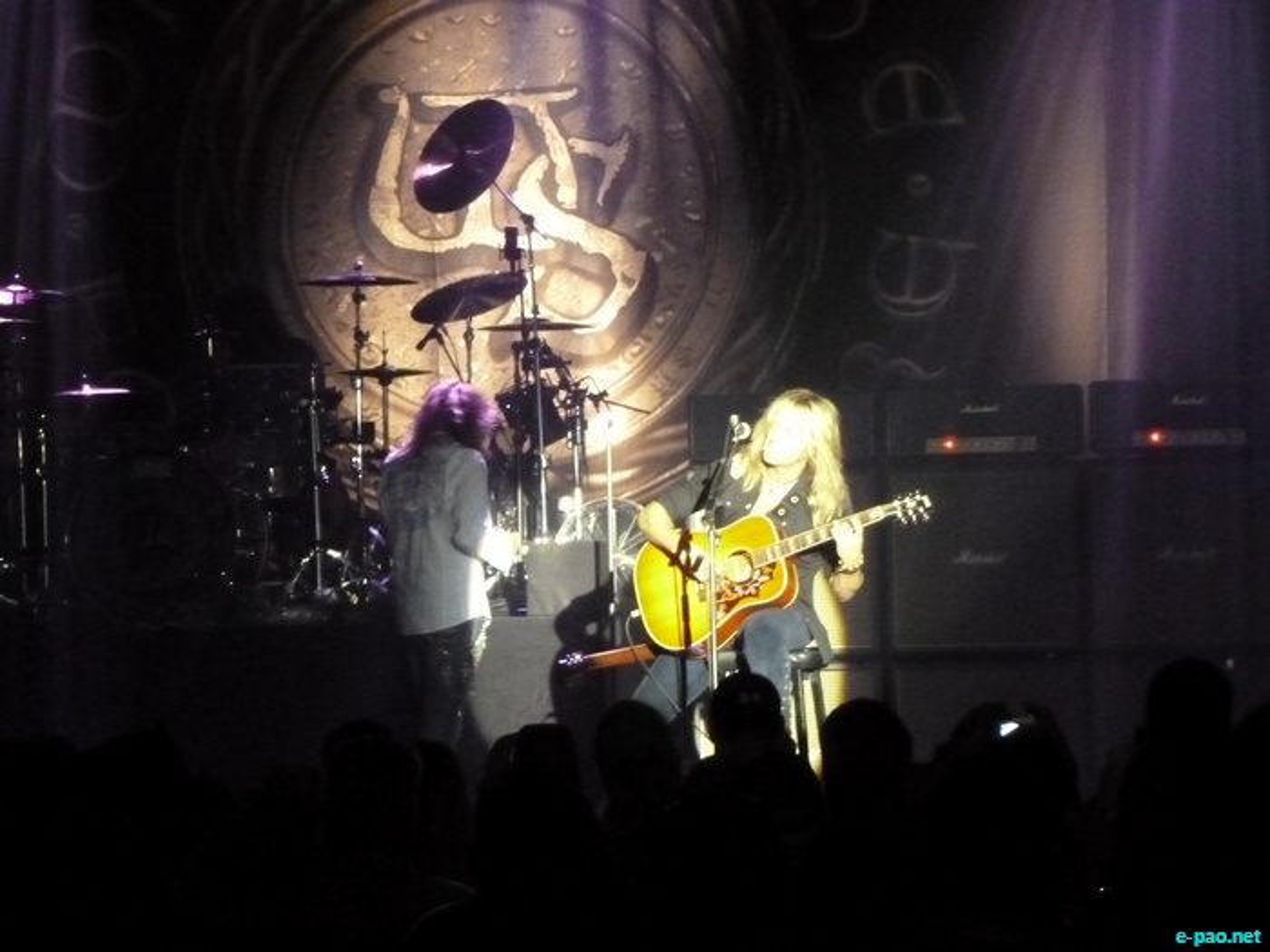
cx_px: 635
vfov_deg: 8.8
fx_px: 6164
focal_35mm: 168
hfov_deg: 11.8
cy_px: 476
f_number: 5.4
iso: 1600
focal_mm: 30.1
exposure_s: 1/15
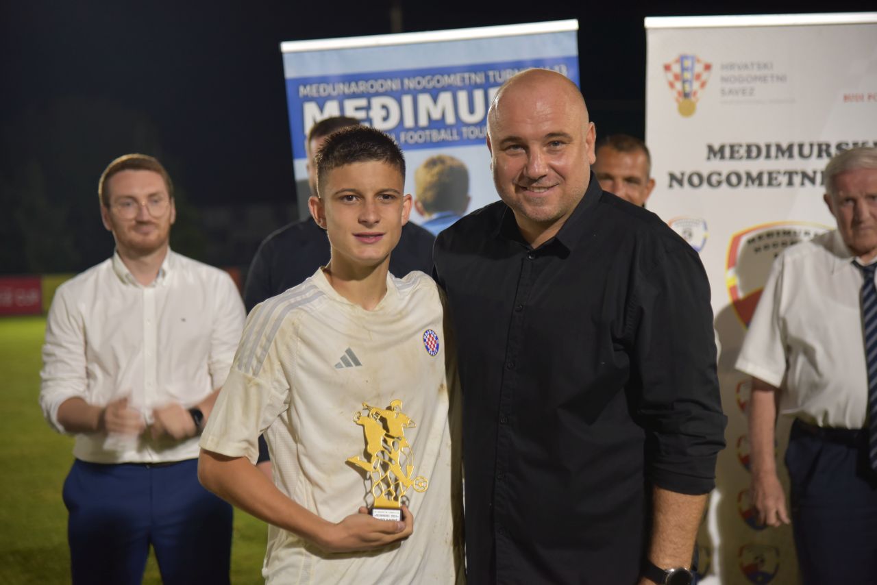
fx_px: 2095
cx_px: 438
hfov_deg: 23.6
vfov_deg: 15.9
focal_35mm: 86
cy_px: 292
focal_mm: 86
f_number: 4
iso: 1400
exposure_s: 1/60
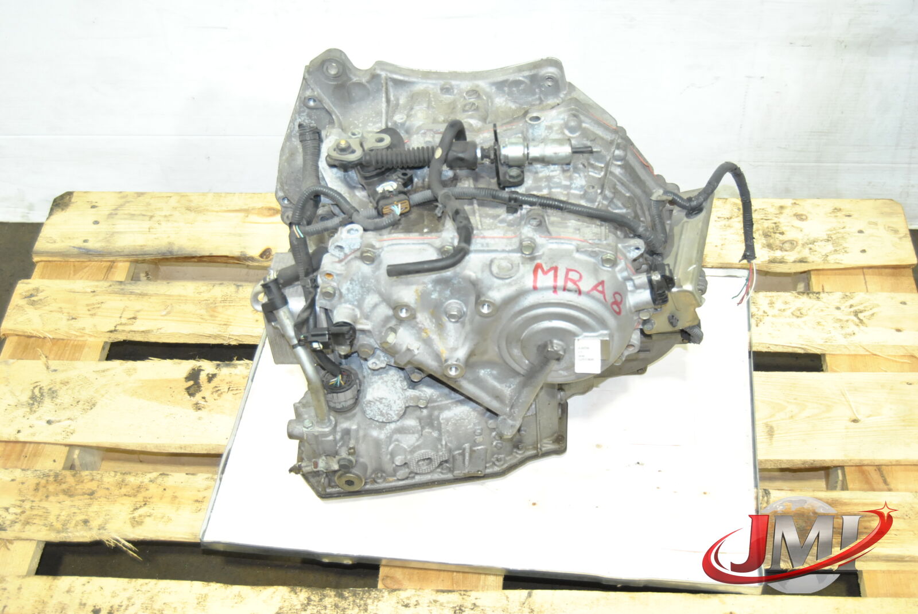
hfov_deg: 37.8
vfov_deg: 25.8
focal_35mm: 52
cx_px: 459
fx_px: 1340
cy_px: 307
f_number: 4.8
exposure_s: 1/60
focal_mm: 35
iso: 800
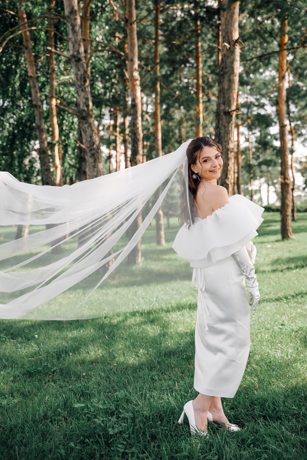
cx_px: 154
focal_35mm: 50
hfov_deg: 27.0
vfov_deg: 39.6
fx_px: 639
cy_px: 230
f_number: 3.2
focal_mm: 50
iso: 100
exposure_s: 1/320
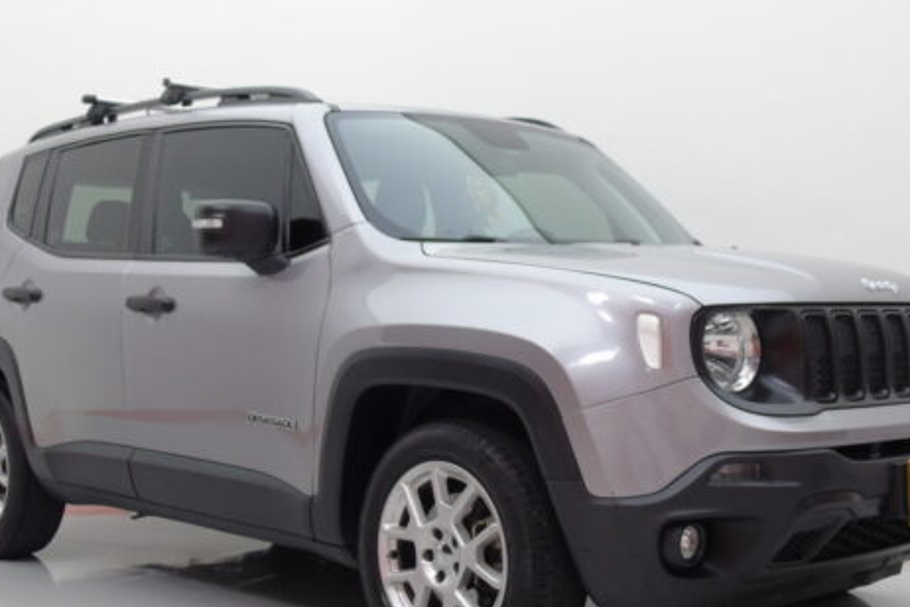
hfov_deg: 36.9
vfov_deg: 25.0
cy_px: 355
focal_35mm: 54
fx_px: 1365
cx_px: 475
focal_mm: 7.1
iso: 160
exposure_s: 1/30
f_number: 3.9
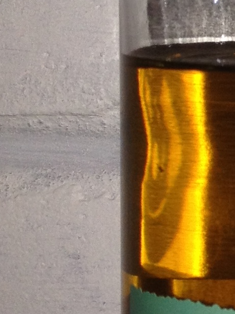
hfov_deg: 7.5
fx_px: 1676
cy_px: 91
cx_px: 552
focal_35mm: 185
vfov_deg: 10.7
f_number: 2.4
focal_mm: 4.28
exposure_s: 1/64
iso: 64
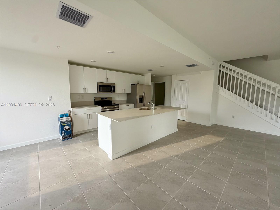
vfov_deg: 85.7
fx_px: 113
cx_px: 140
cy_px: 105
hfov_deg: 102.1
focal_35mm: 14
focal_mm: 2.22
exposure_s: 1/121
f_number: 2.2
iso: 160
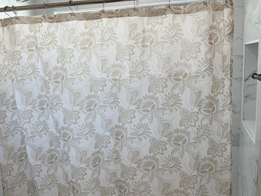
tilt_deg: -9.5
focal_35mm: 43
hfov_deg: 43.7
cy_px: 114
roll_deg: +1.8
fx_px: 324
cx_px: 110
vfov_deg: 33.5
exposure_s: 1/120
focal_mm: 6.76
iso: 50
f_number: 1.78
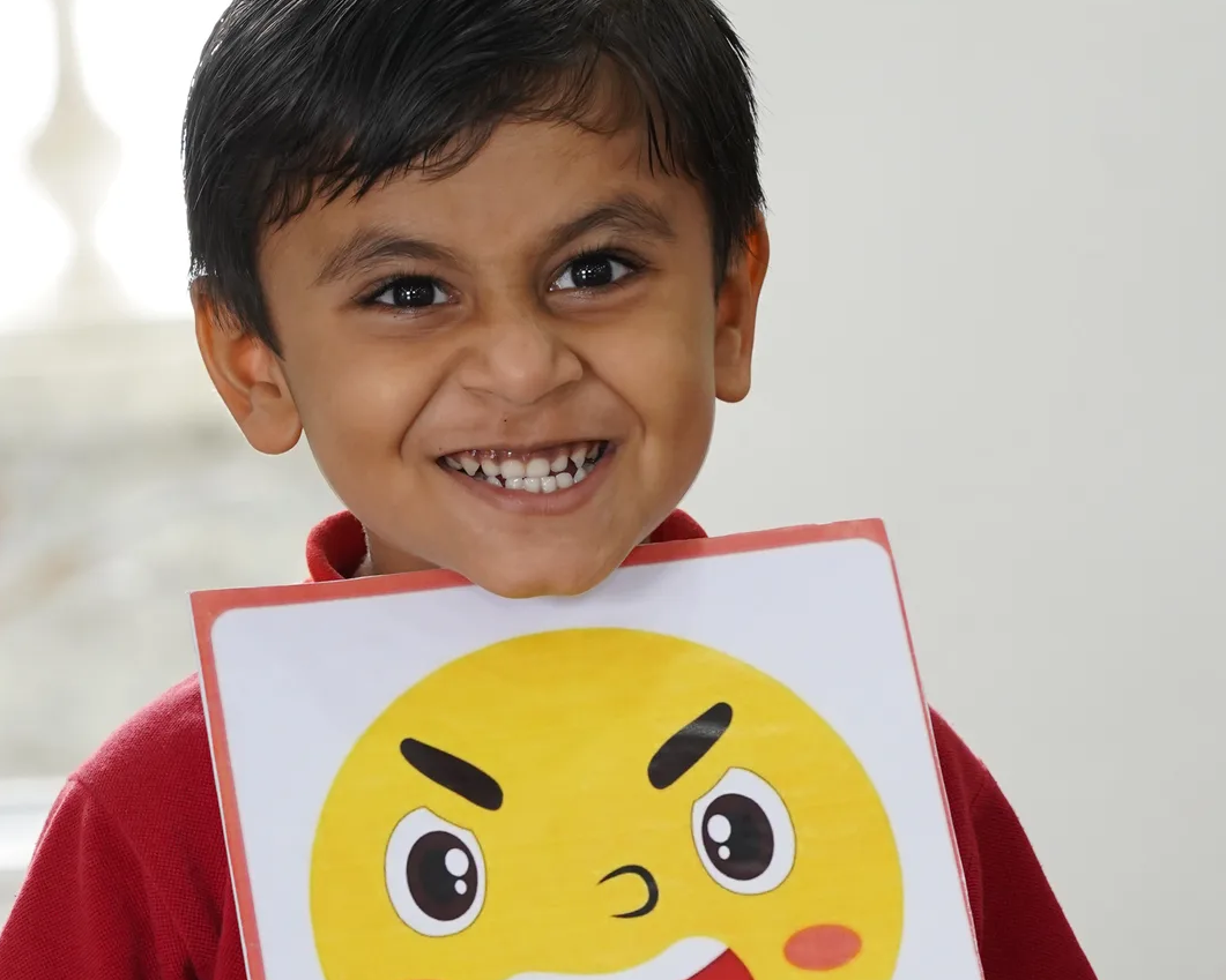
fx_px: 7548
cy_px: 651
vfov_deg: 7.4
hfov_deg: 9.3
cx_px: 612
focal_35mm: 208
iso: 1600
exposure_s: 1/160
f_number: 5.6
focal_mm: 98
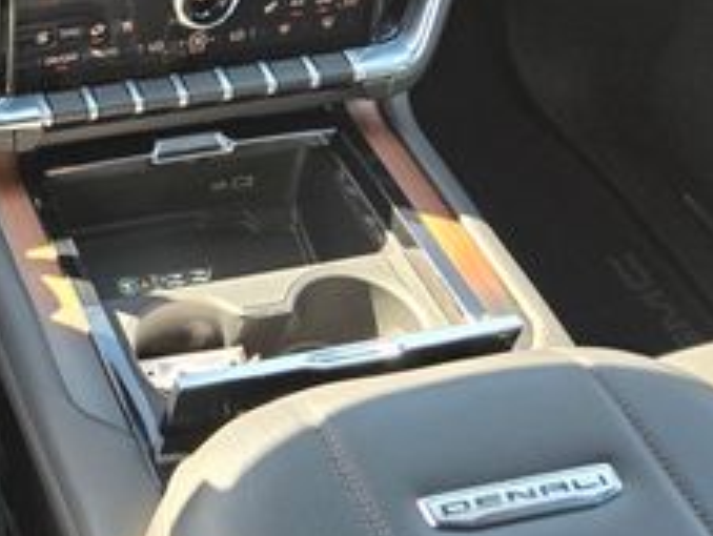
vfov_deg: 22.5
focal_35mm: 65
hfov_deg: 26.2
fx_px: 1340
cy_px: 173
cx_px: -164
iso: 80
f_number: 1.8
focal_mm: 5.4
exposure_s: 1/180
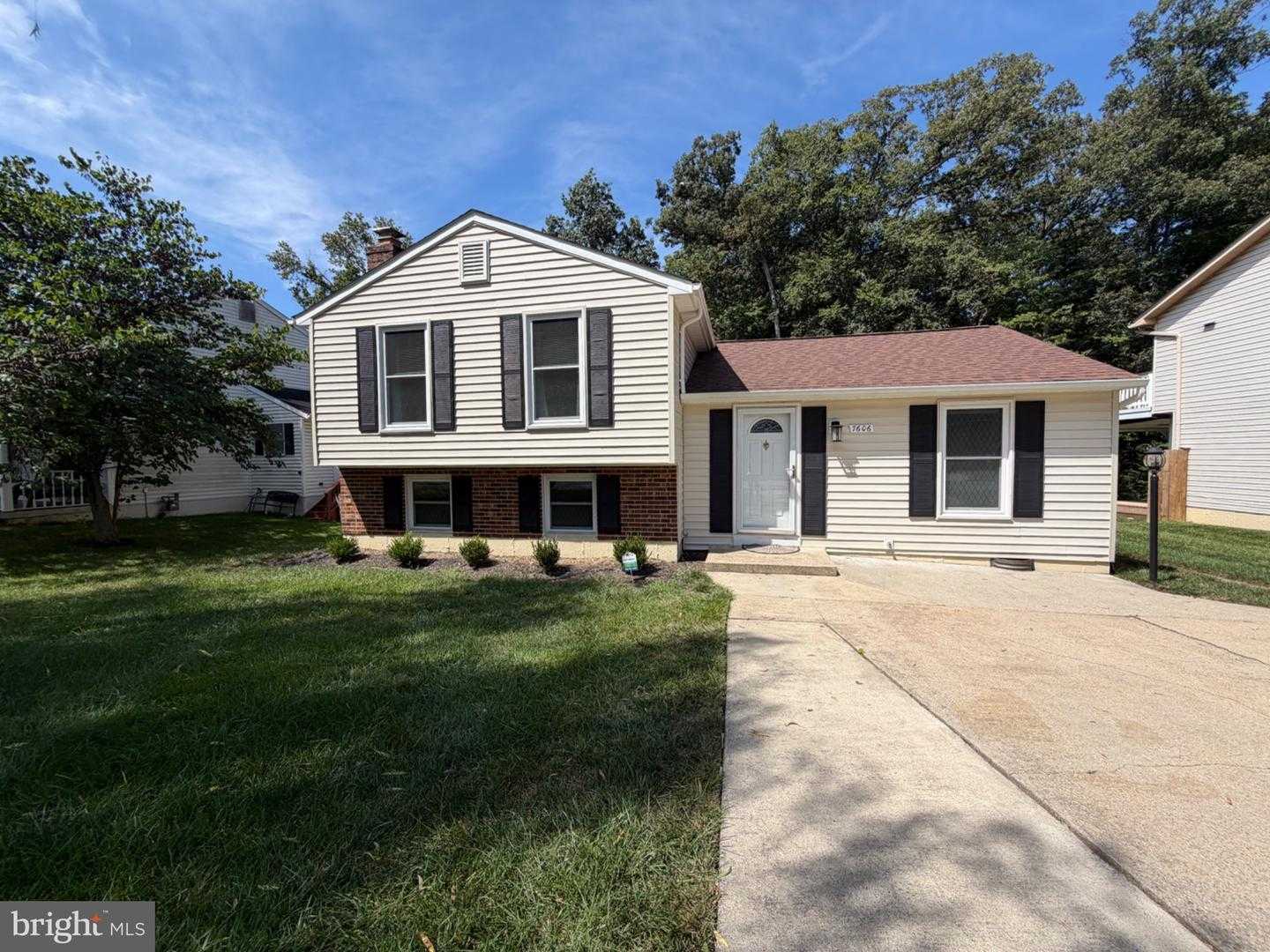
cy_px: 476
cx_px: 635
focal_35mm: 14
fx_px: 514
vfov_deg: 85.7
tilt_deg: -2.9
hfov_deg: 102.1
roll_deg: +0.3
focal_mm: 2.22
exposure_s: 1/770
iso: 20
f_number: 2.2
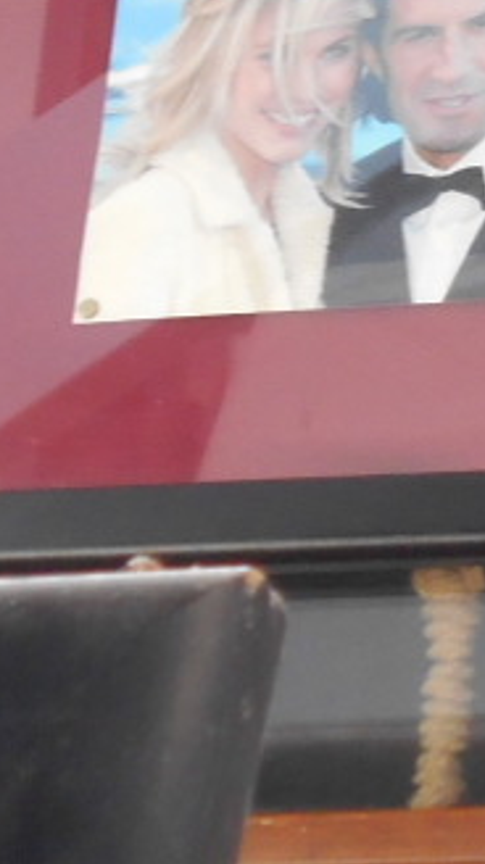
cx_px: 833
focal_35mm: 266
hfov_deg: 4.5
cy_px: 150
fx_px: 6094
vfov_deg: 8.1
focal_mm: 8.8
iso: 200
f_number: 4.5
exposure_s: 1/60
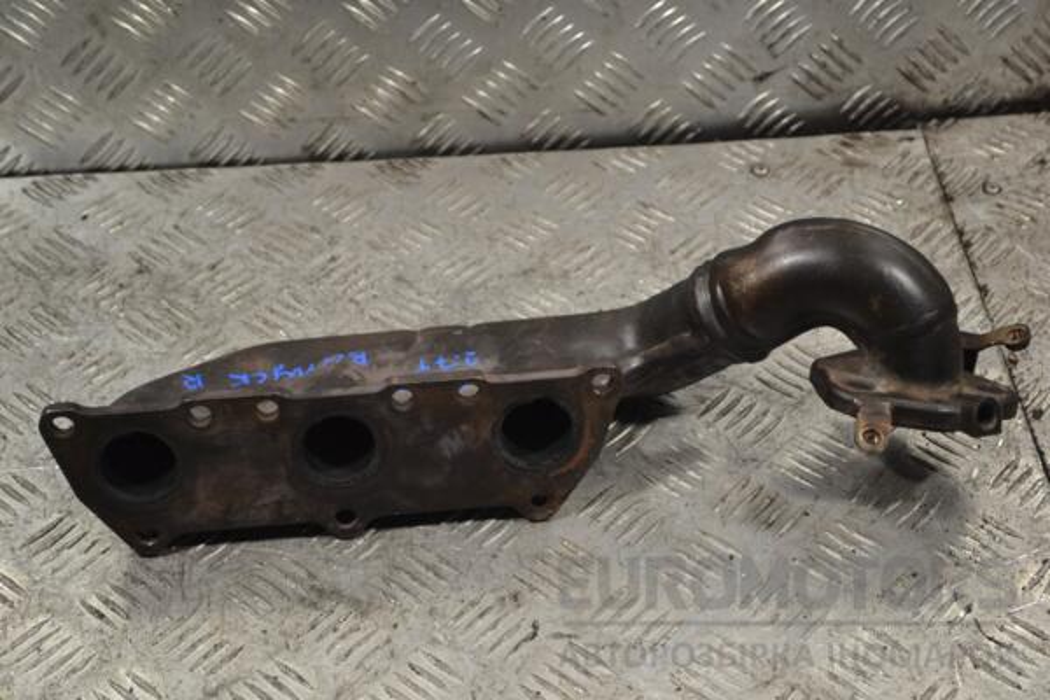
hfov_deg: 30.5
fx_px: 1925
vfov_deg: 20.6
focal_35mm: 66
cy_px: 350
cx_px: 525
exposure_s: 1/80
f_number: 5.3
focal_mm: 44
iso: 400
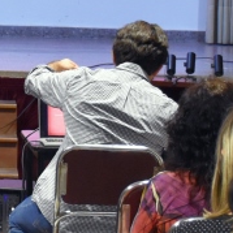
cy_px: -48
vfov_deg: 8.8
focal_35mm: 197
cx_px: -105
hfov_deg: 8.7
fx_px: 1504
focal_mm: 27
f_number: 4
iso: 3200
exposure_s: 1/60
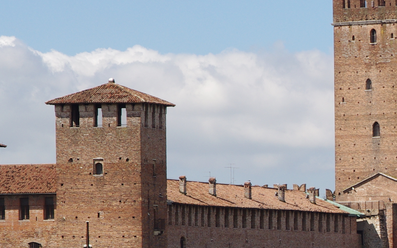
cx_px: 578
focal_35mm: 350
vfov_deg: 3.7
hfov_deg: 5.9
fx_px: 3786
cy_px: 245
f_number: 8
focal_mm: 70
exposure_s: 1/400
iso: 200
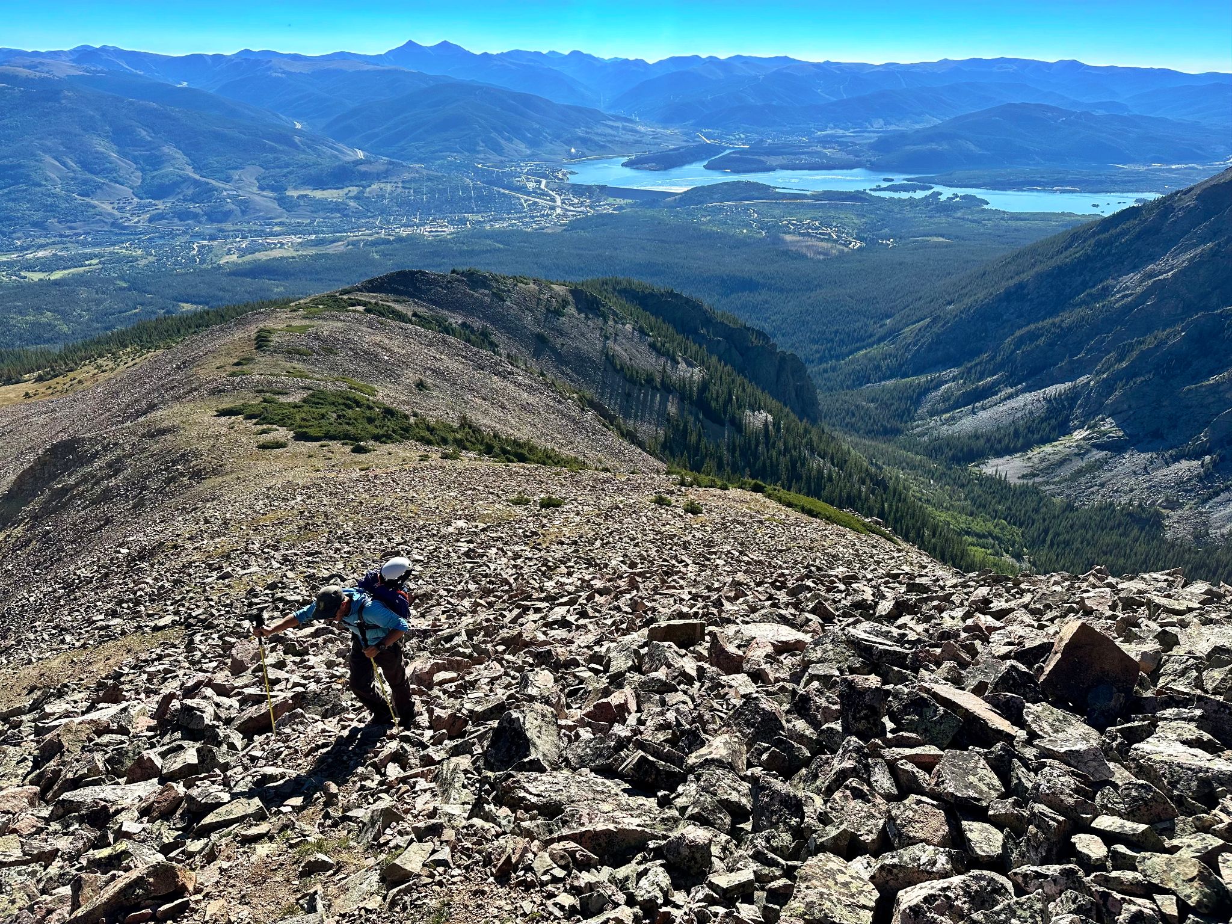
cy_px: 462
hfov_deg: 71.6
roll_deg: +0.2
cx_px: 616
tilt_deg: -24.7
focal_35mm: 24
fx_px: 854
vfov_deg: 56.8
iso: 80
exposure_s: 1/3247
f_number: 1.78
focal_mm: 6.86
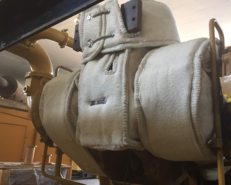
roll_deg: -3.4
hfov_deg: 57.2
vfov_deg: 47.1
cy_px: 91
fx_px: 212
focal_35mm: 31
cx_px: 118
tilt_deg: +15.4
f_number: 2.2
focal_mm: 4.15
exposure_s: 1/33
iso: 80
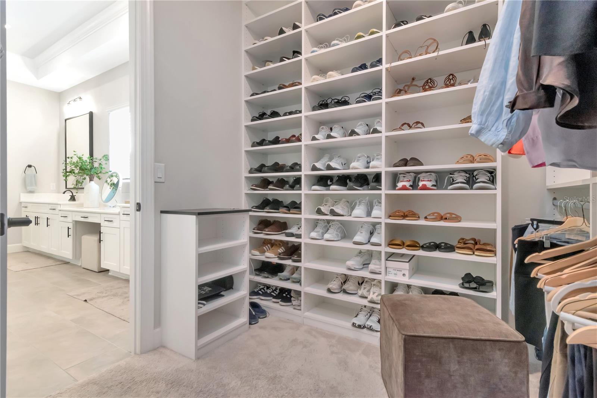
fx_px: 274
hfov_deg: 95.0
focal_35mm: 16
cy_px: 199
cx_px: 298
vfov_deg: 72.0
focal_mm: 11
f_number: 14
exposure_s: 1/6
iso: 800
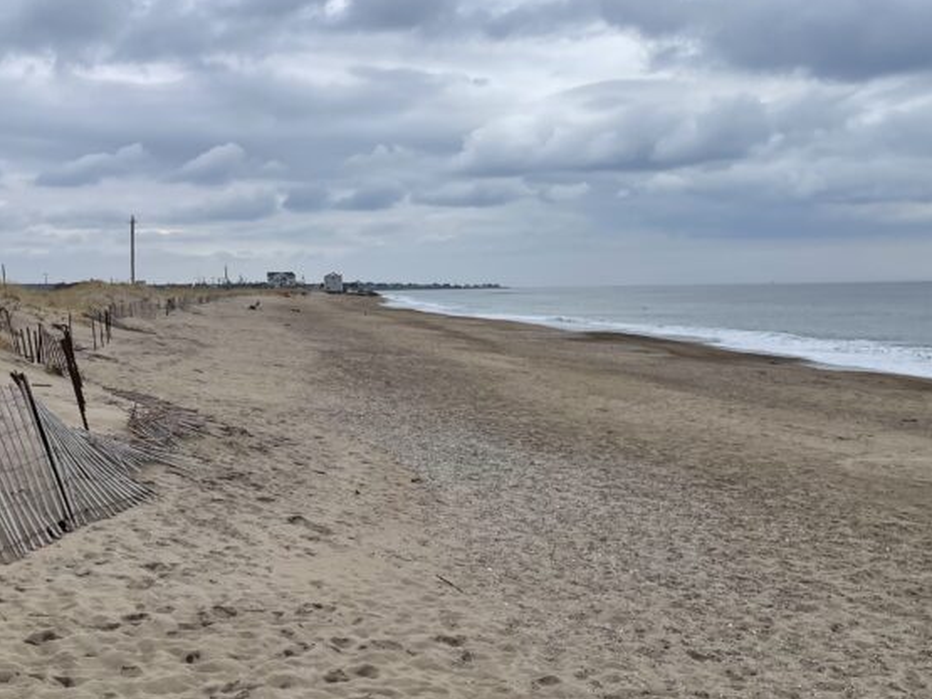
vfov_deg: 30.2
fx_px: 1292
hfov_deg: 39.1
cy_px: 410
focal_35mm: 48
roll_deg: +1.0
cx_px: 291
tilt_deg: -4.9
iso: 32
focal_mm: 4.2
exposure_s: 1/2304
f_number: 1.6
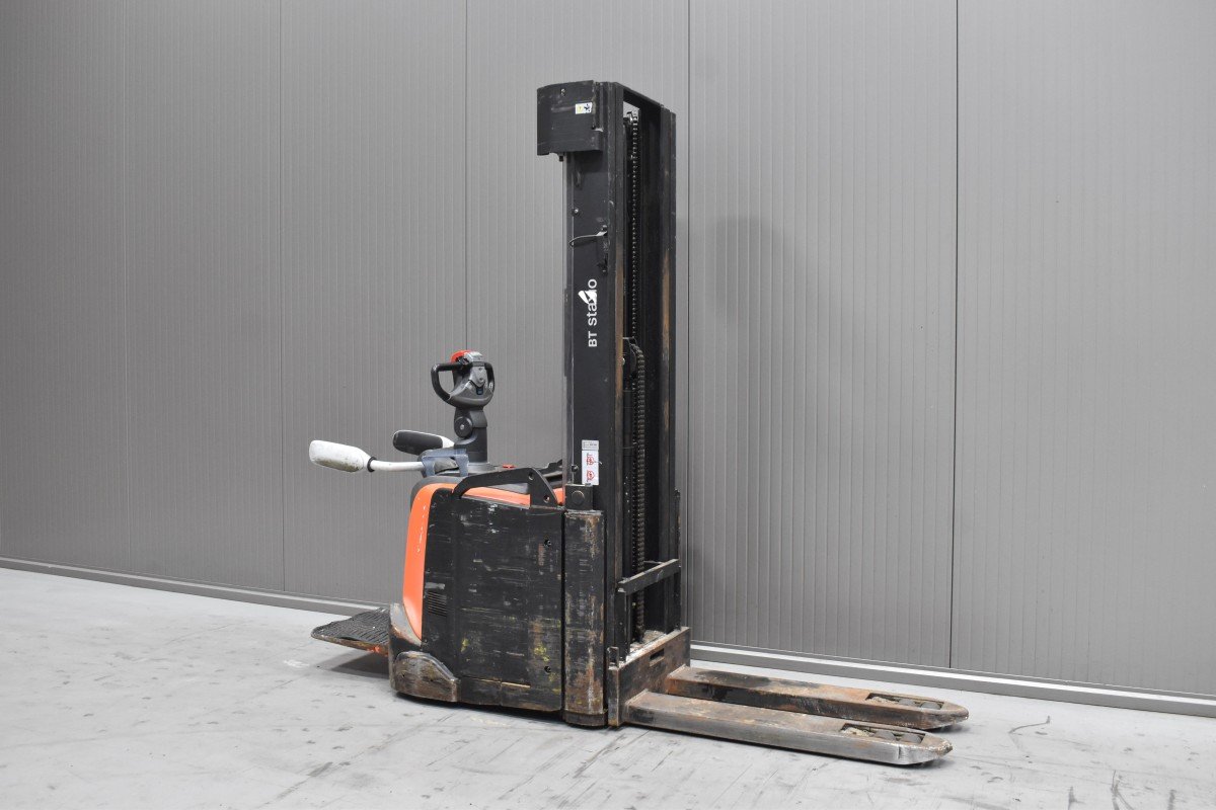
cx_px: 608
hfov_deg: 57.2
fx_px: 1115
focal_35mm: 33
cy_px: 405
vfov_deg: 40.0
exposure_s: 1/25
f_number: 5.6
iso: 1600
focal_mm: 22
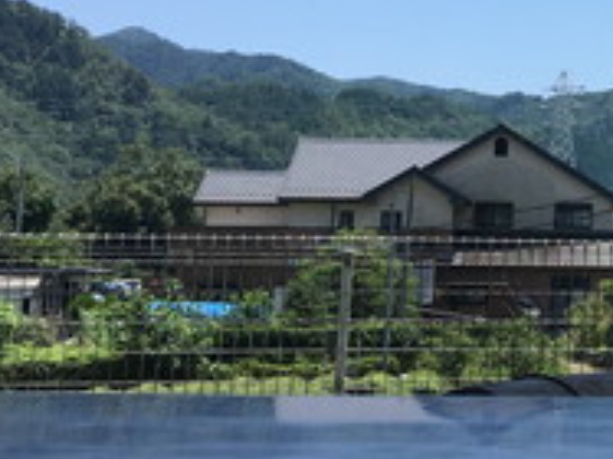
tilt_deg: +8.9
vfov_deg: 15.6
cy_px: -7
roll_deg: -0.2
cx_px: 800
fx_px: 1646
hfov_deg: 19.4
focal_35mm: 93
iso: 25
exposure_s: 1/1261
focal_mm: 4.15
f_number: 2.2
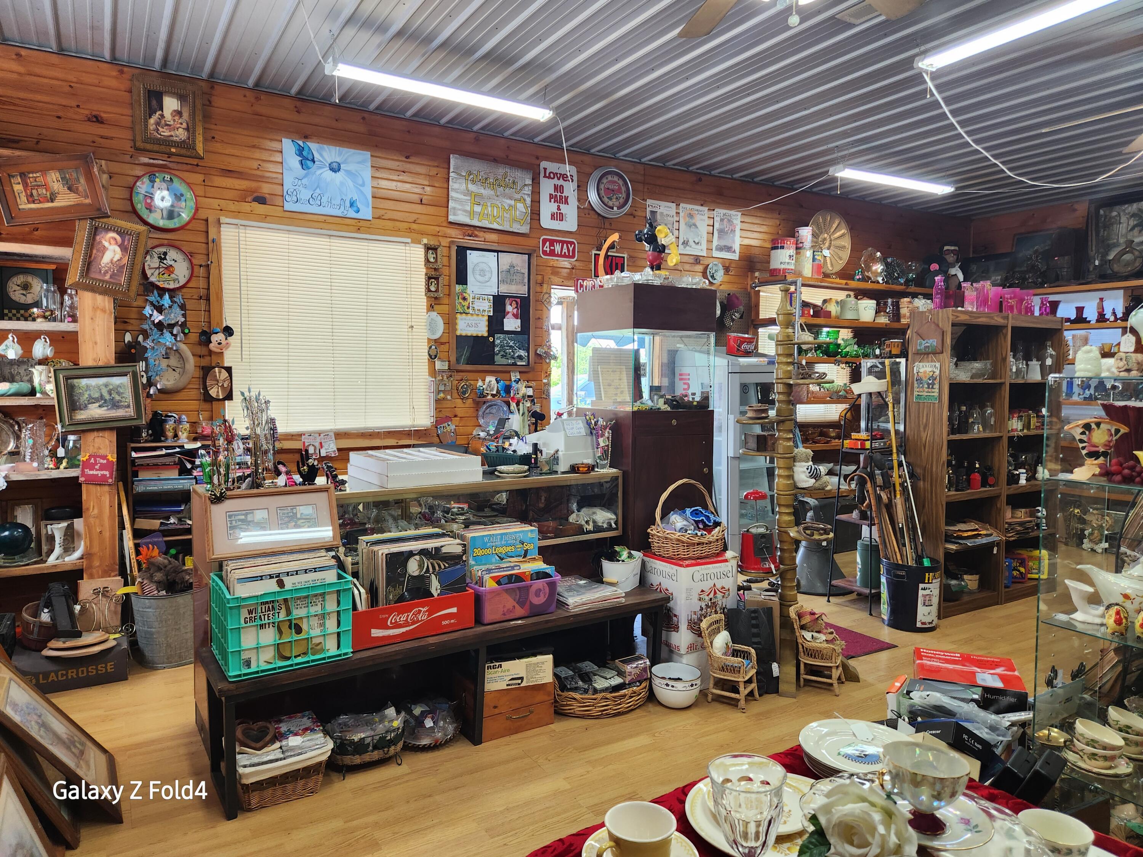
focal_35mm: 23
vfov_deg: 58.9
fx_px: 759
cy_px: 428
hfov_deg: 73.9
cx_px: 572
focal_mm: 5.4
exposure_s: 1/120
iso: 125
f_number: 1.8
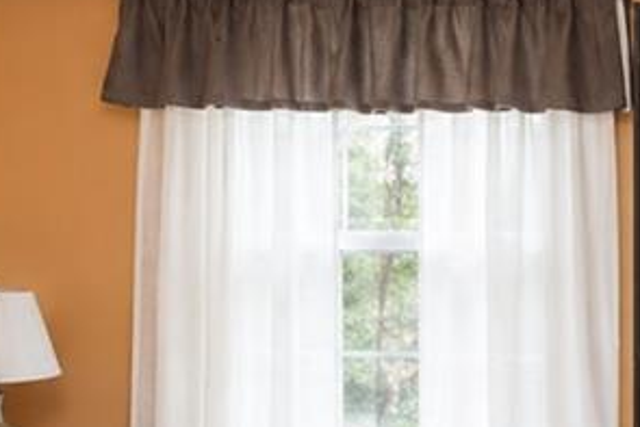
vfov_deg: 26.0
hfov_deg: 33.4
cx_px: 699
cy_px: 260
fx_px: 925
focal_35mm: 52
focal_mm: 10
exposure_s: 1/60
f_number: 7.1
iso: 2000
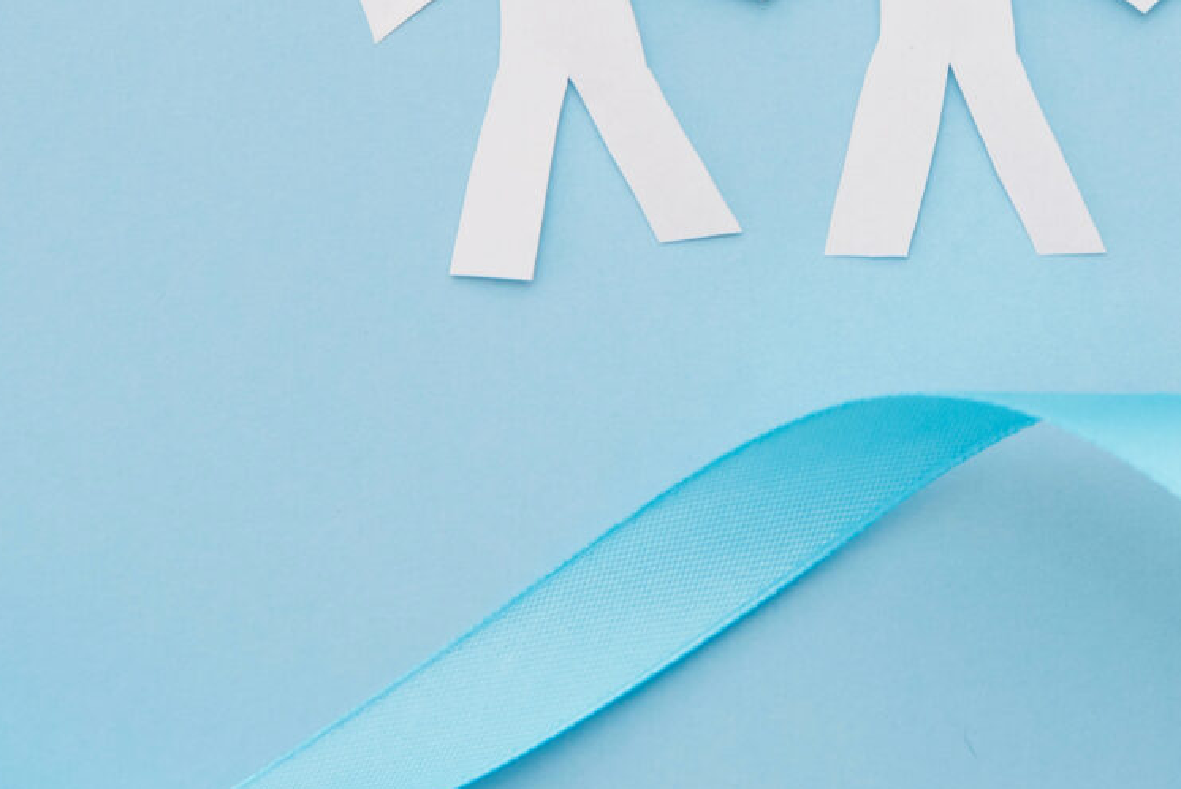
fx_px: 6530
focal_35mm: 199
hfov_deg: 10.3
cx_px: 913
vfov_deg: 6.9
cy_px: -143
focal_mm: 58
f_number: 5.6
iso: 400
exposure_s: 1/100
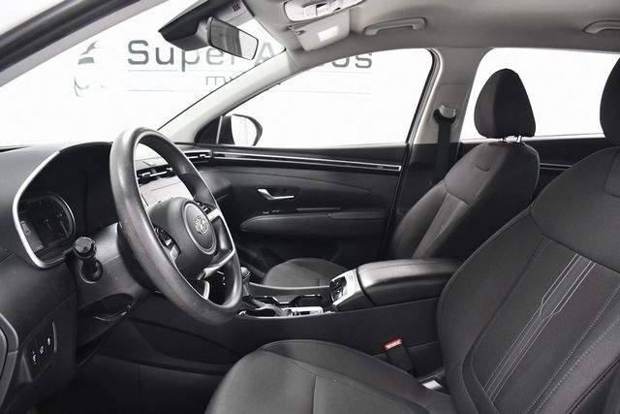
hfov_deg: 67.4
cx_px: 310
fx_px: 465
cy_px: 207
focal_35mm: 27
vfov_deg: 48.0
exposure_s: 1/60
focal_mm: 18
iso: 2000
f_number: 5.6
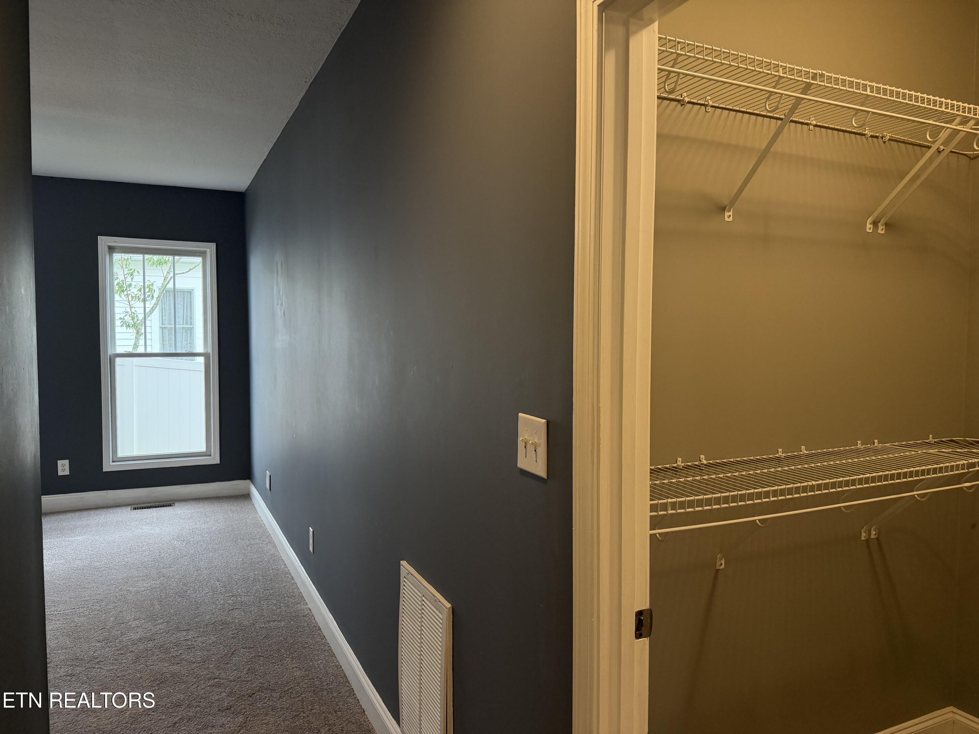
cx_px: 490
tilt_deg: -2.8
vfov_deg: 56.8
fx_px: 679
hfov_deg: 71.6
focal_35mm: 24
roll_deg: +0.4
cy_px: 367
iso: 250
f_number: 1.78
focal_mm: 6.76
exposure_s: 1/120
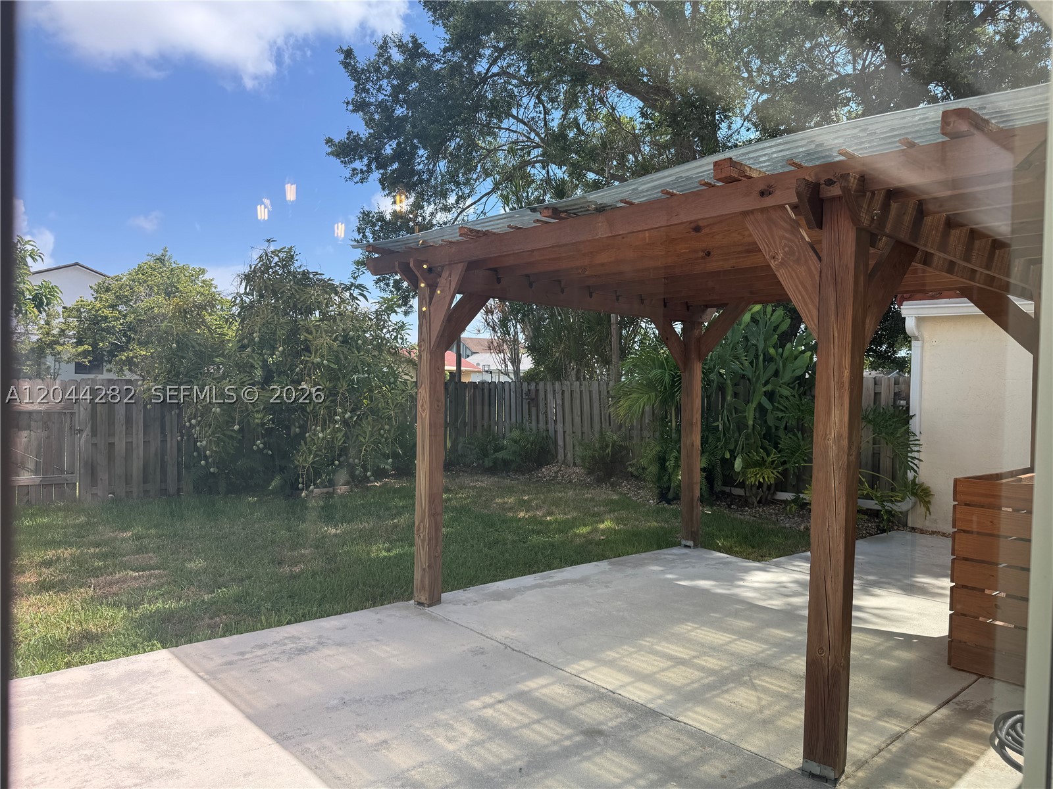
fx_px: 730
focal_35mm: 24
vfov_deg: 56.8
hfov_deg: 71.6
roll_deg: -1.1
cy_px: 394
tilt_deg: -1.7
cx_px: 526
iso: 80
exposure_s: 1/1425
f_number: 1.78
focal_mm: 6.76
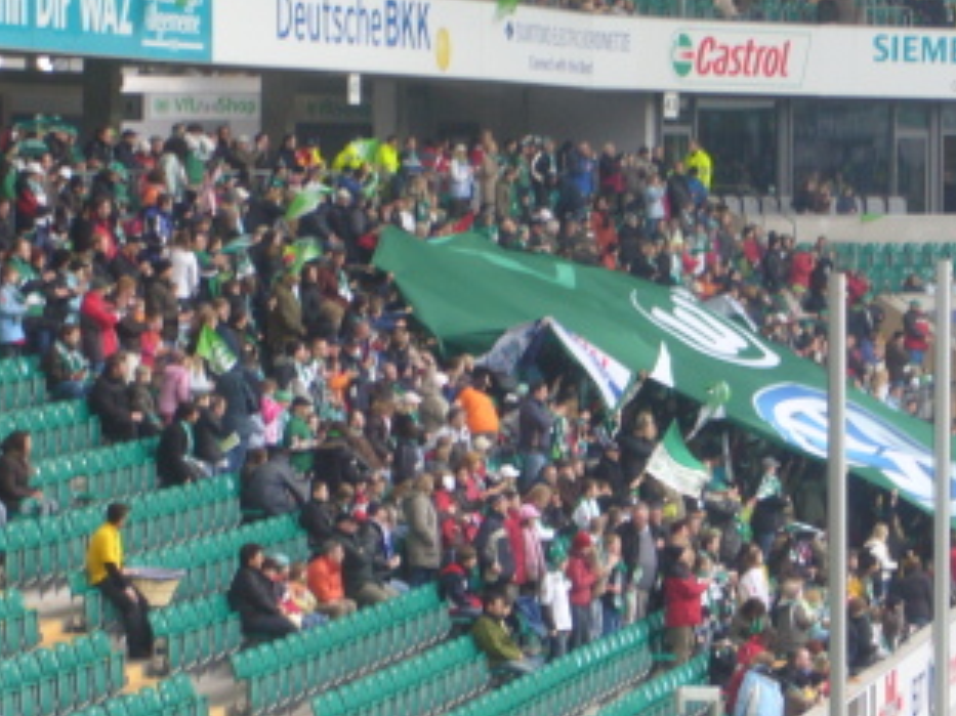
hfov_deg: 11.7
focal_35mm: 169
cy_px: 404
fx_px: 4666
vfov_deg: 8.8
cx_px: 750
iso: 80
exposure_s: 1/30
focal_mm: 17.4
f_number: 5
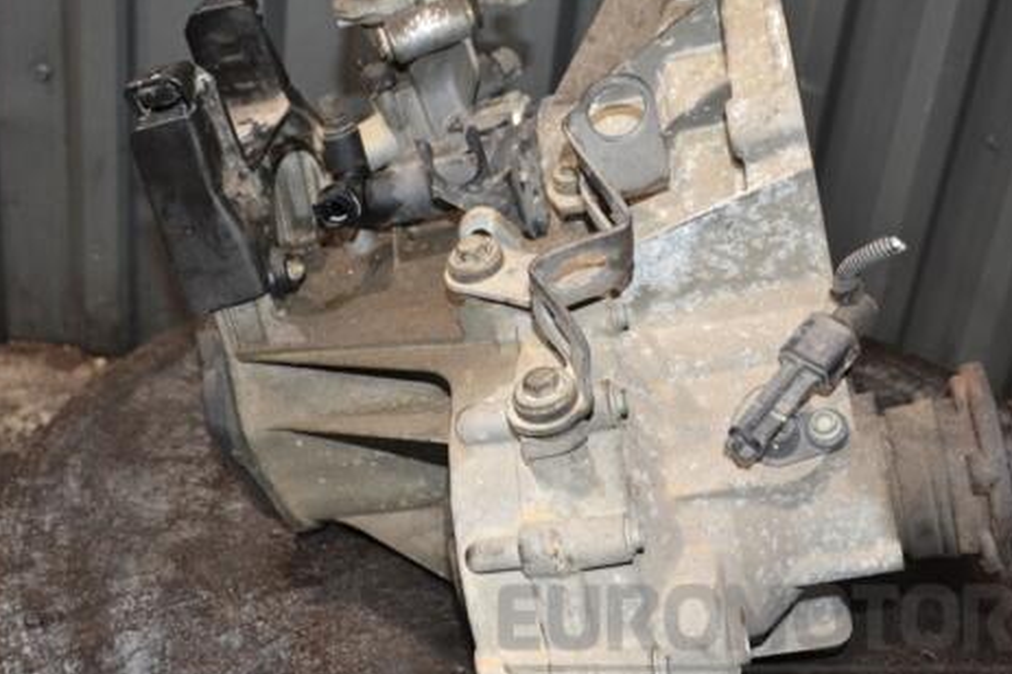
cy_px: 326
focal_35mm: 49
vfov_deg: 27.7
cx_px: 457
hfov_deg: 40.6
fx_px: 1367
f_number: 5
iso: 800
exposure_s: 1/60
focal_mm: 25
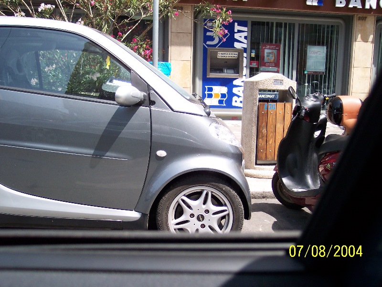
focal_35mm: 38
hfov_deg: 49.0
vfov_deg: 37.7
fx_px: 419
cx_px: 191
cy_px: 144
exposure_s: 1/700
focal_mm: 8
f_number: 2.8
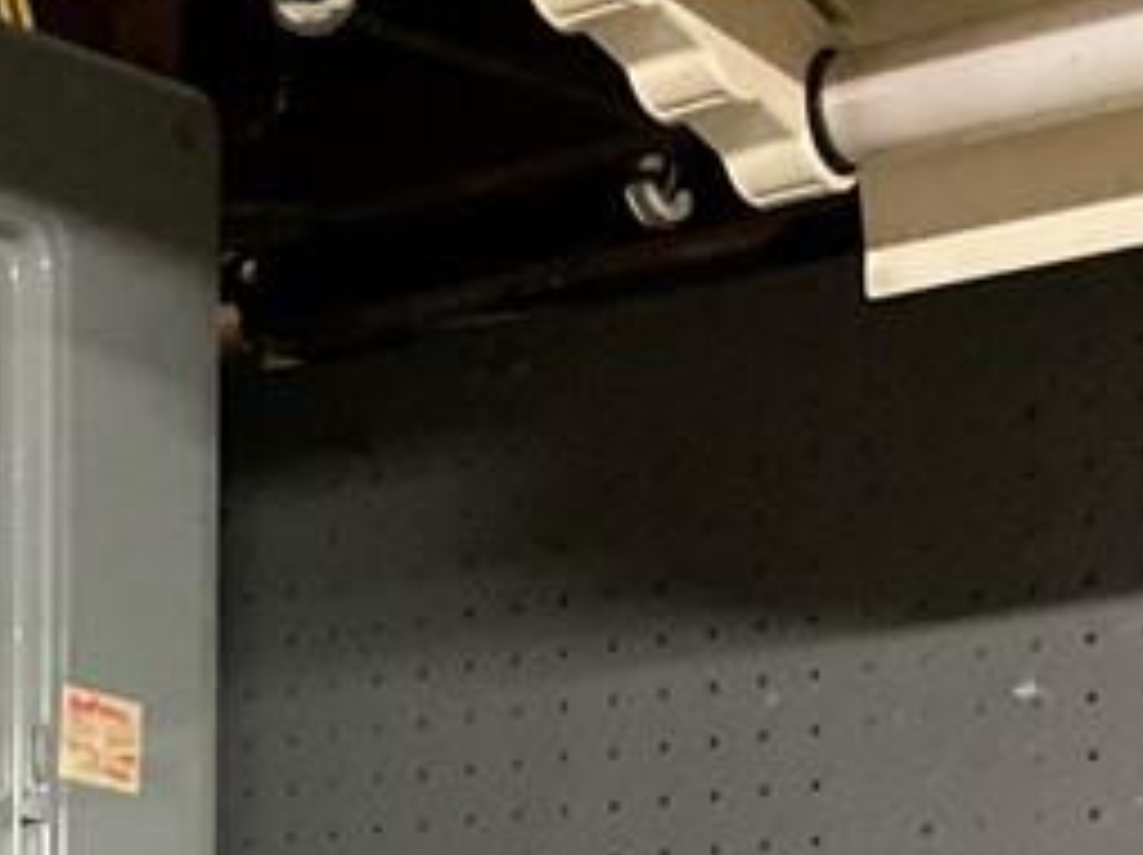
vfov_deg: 12.3
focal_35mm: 117
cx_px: -405
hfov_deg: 15.9
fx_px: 3860
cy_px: 1084
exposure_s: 1/30
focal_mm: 3
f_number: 1.8
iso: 500
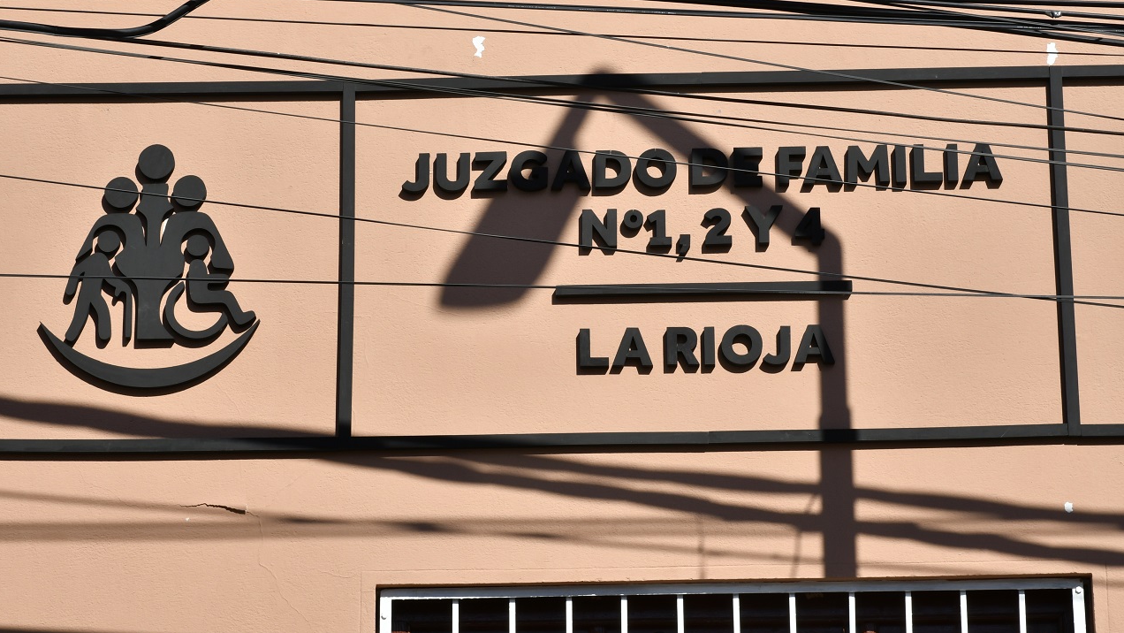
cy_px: 259
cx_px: 560
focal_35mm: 118
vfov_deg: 10.3
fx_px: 3517
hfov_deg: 18.2
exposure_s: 1/250
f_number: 16
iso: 250
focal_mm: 75
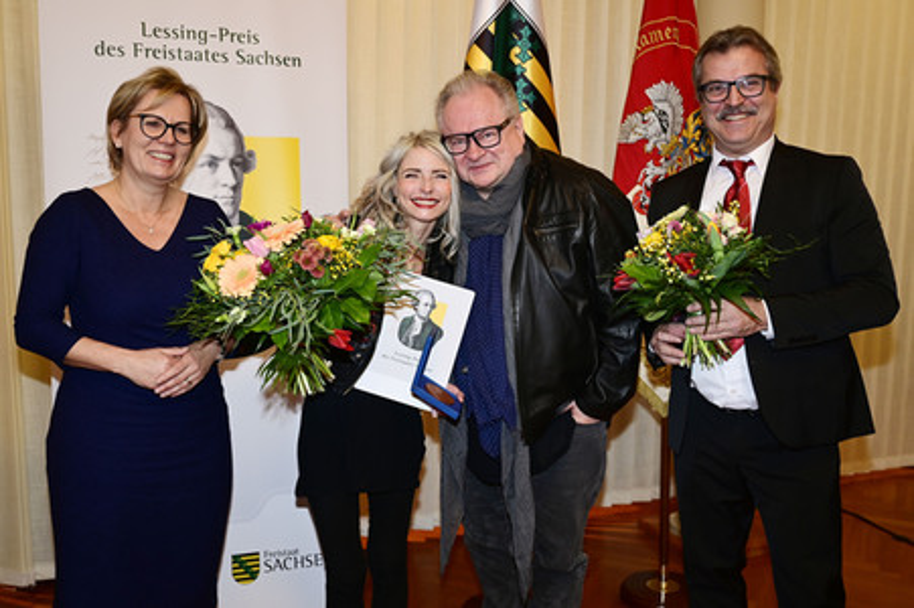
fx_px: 825
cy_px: 304
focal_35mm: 32
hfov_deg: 58.0
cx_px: 457
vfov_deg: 40.5
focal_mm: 32.5
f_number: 2.8
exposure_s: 1/200
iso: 800
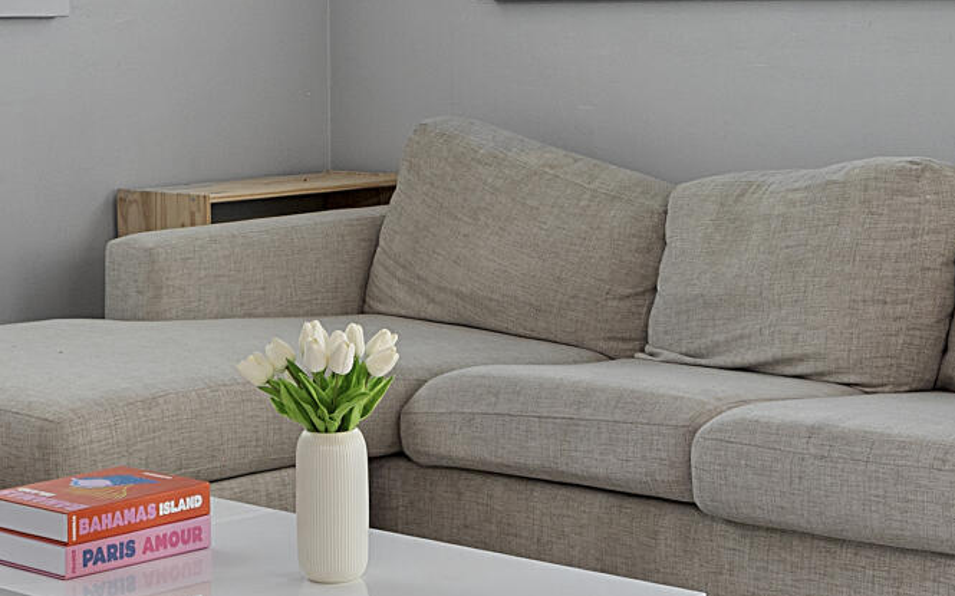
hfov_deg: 22.5
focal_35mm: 92
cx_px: 592
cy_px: -3
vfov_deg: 14.0
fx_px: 2393
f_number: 7.1
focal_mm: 20
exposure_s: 1/13
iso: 320
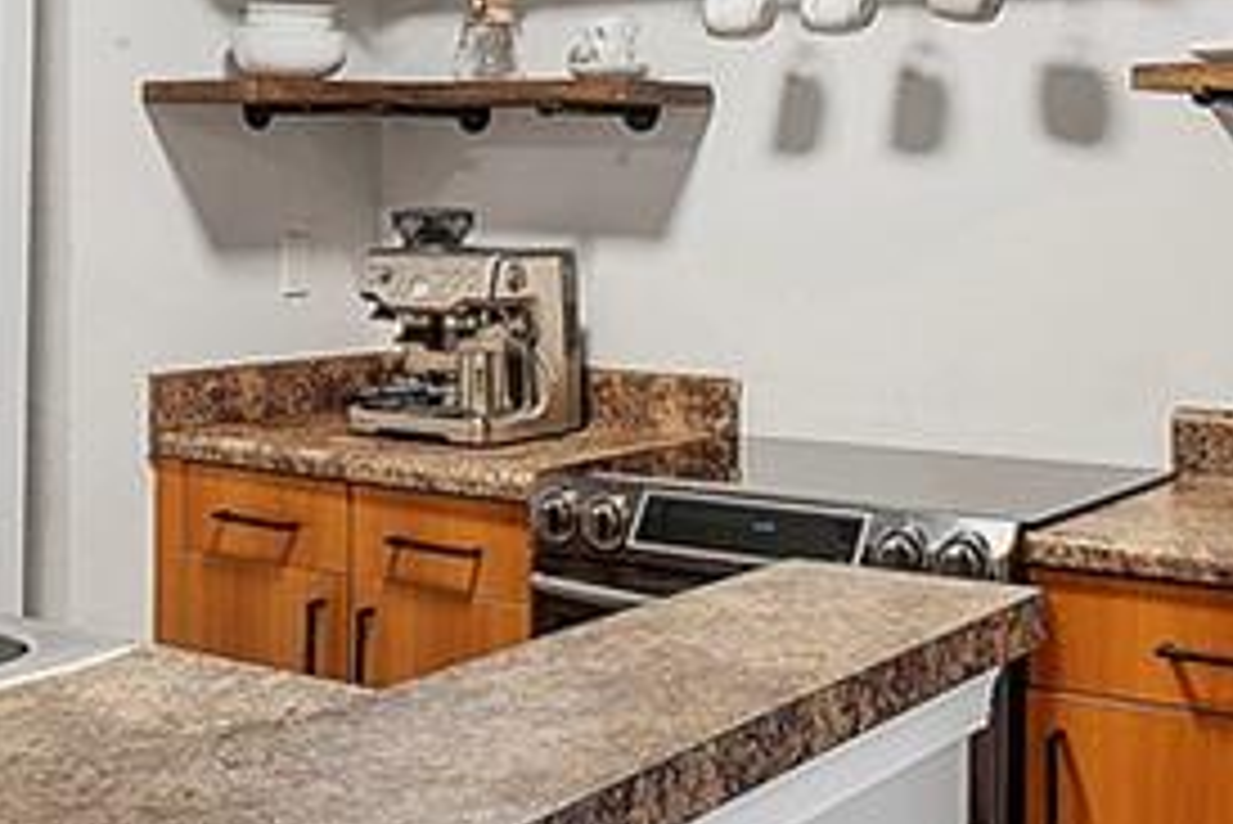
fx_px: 1919
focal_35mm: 56
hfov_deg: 35.5
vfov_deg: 24.0
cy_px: 230
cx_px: 490
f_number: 10
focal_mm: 10
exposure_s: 1/2
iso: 250
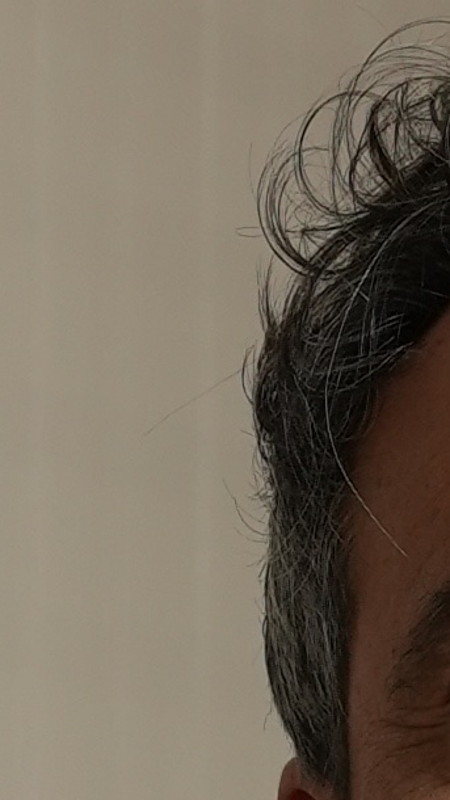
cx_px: 715
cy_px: 2047
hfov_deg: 1.6
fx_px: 16275
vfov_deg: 2.8
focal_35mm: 767
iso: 250
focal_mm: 65
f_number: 5.6
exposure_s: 1/125
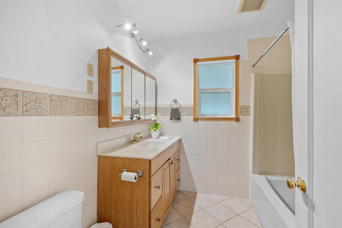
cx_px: 171
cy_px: 114
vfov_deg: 73.7
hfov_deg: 96.7
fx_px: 152
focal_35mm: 16
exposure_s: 4
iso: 100
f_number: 8
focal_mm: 16
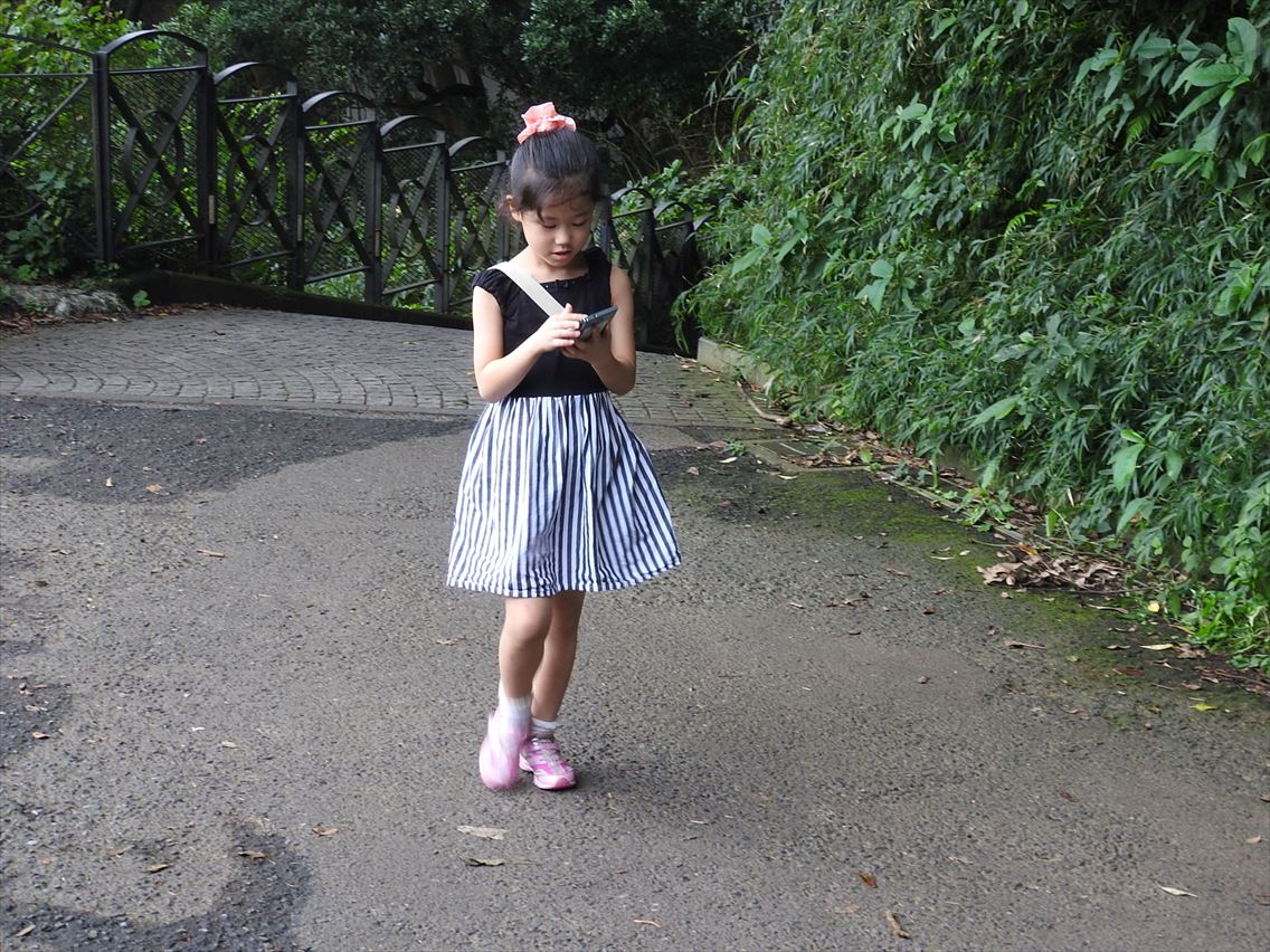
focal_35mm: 65
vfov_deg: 22.6
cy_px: 476
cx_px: 635
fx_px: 2385
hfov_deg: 29.8
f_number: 4.2
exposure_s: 1/40
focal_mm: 11.6
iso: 100
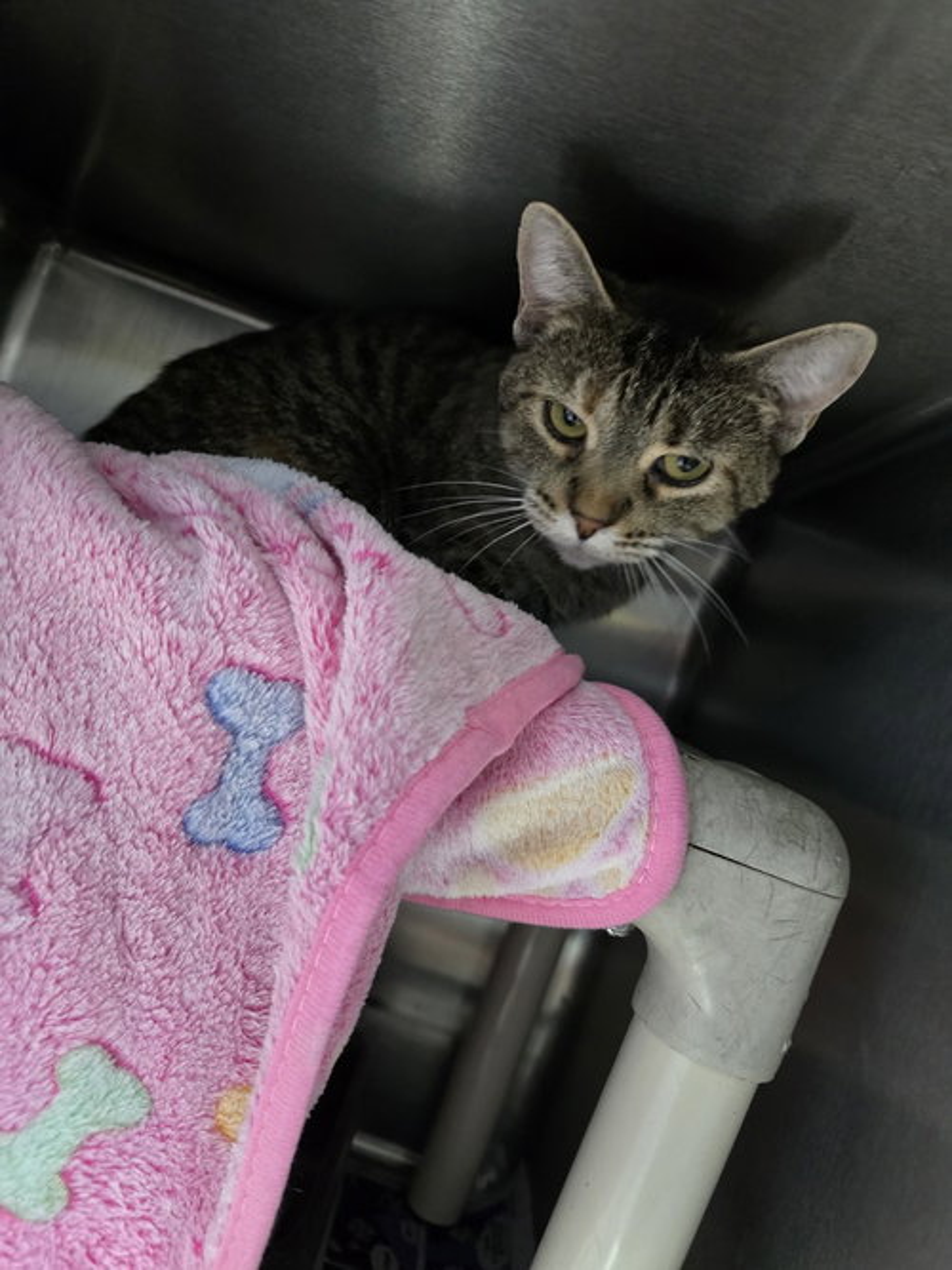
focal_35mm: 23
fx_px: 844
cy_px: 635
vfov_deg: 73.9
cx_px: 476
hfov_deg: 58.9
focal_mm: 6.3
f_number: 1.7
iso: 1250
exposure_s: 1/60
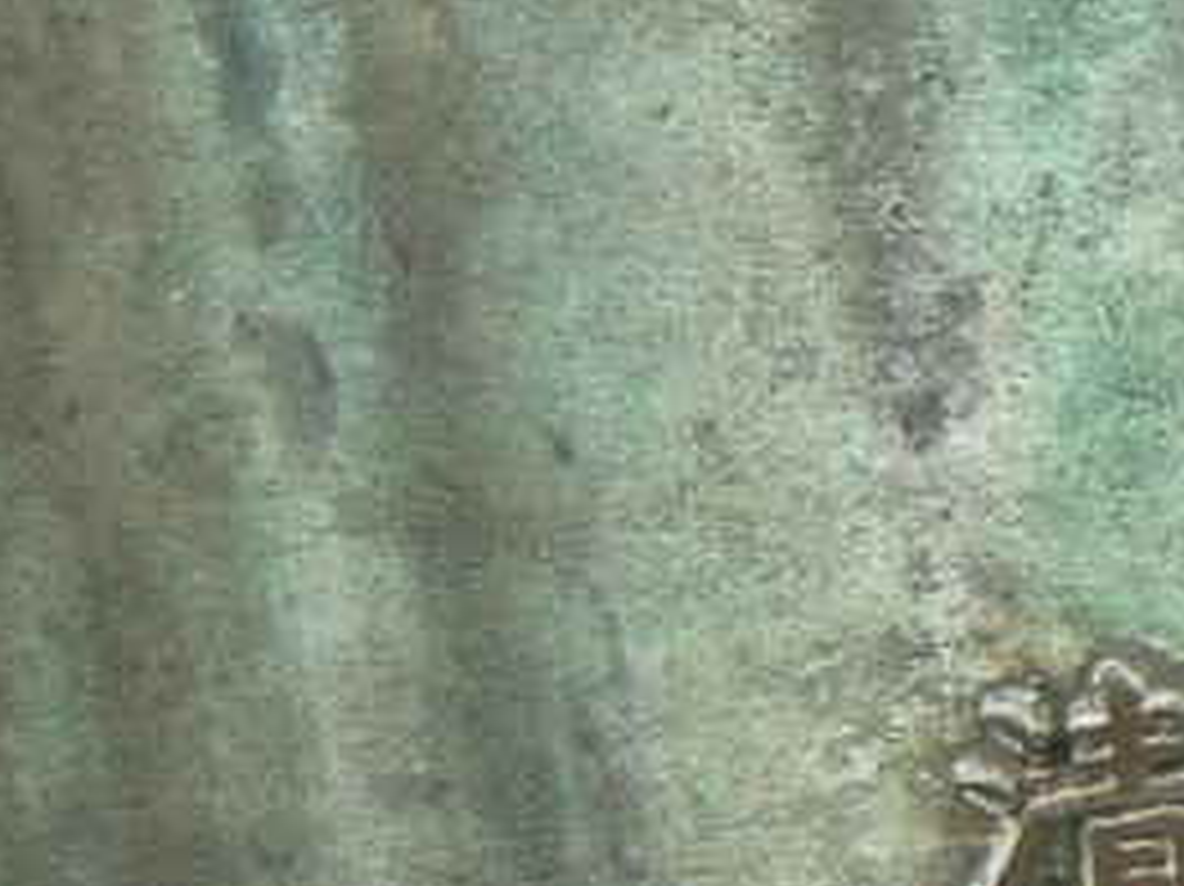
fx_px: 4786
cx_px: 2210
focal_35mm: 140
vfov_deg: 10.6
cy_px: 198
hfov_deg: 12.7
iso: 80
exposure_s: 1/100
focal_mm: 6
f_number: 5
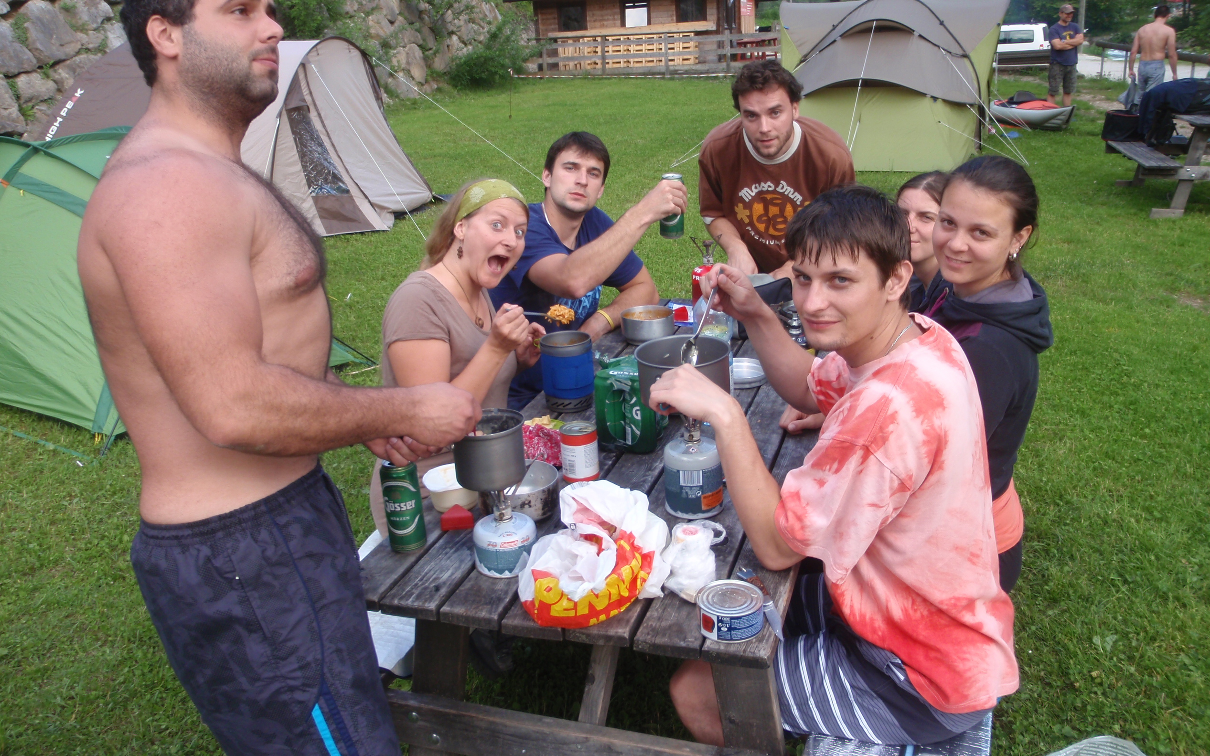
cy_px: 353
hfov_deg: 62.9
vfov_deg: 41.8
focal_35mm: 30
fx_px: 989
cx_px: 607
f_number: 3.5
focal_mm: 5
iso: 64
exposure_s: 1/60
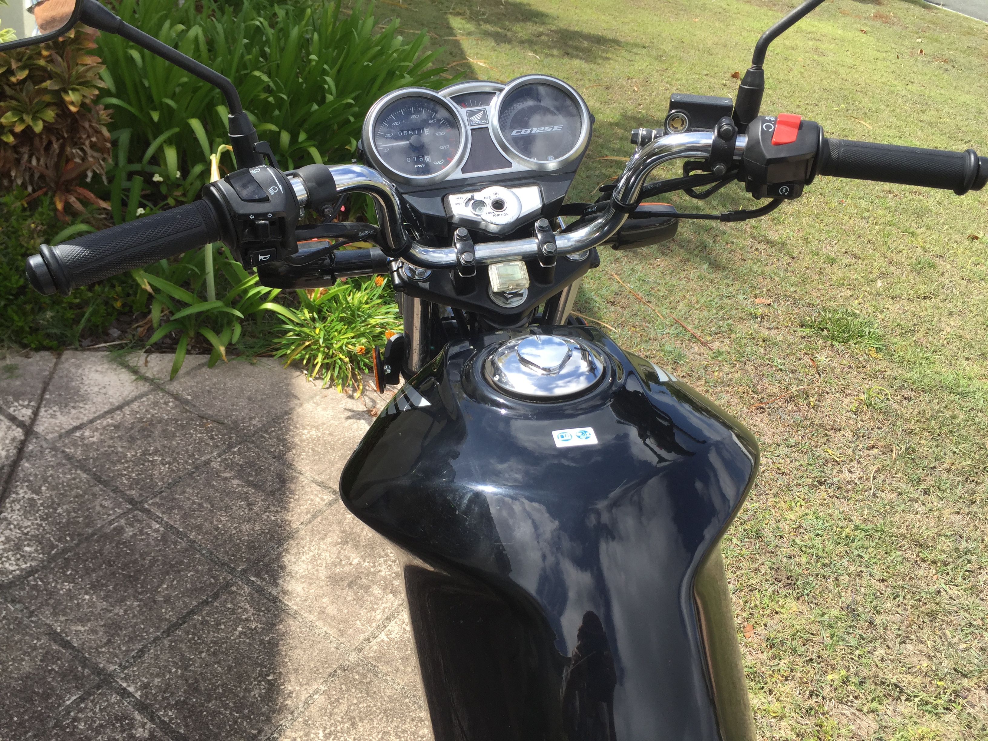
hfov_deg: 61.7
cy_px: 370
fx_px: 828
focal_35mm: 29
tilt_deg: -34.5
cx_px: 494
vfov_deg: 48.2
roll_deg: -10.4
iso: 32
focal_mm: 4.15
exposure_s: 1/1014
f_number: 2.2
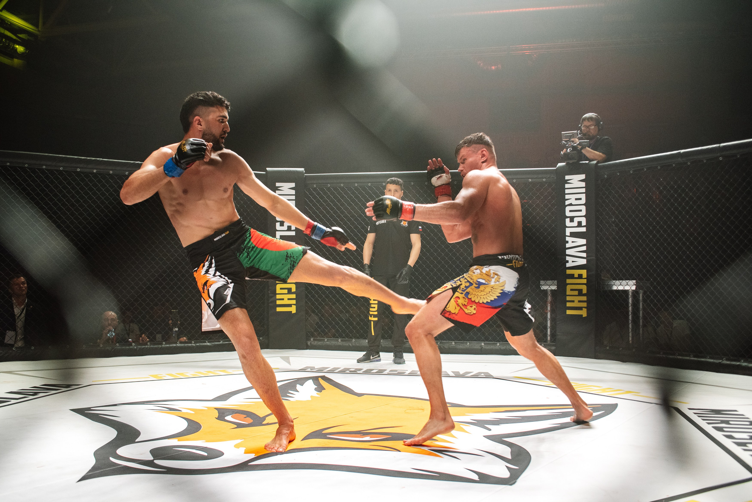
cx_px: 376
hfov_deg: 50.7
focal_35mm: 38
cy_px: 251
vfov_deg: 35.1
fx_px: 794
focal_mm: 38
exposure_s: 1/800
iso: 2000
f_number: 4
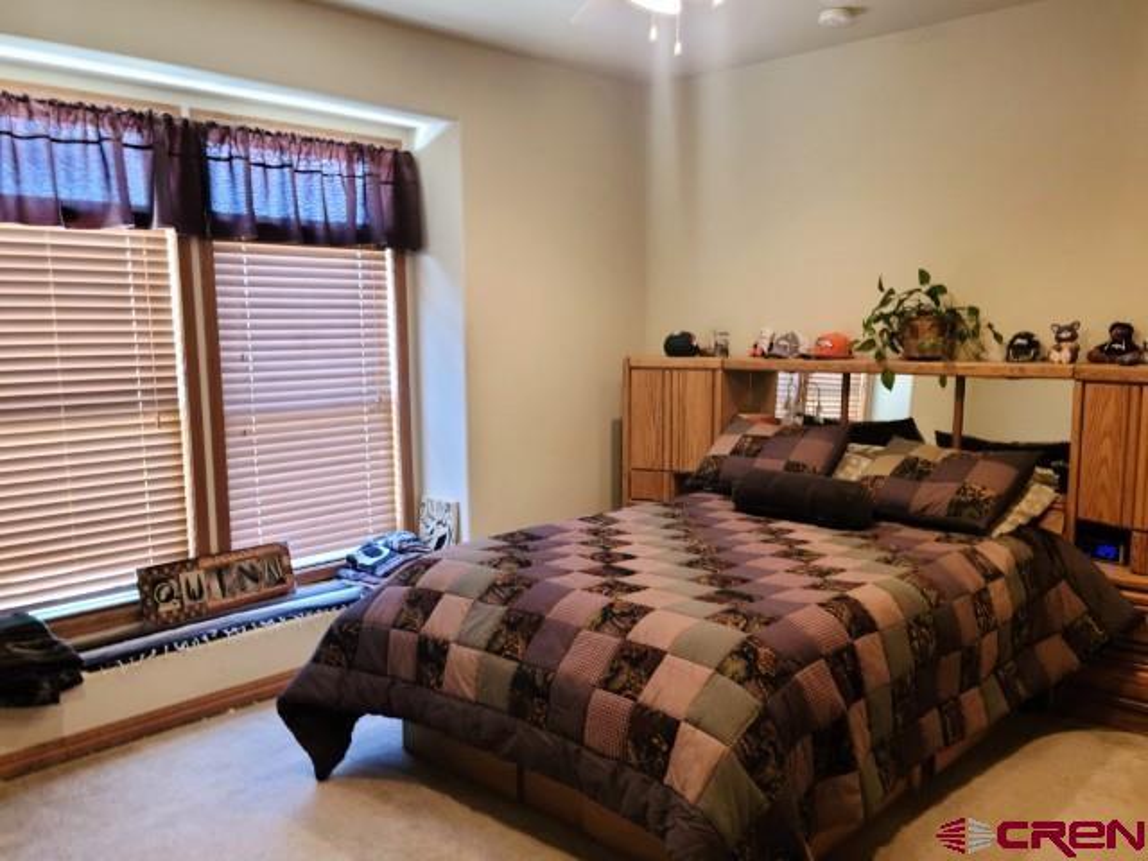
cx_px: 574
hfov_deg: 63.4
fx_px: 929
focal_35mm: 28
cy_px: 430
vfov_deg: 49.7
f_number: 2
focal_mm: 5.9
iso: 250
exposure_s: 1/39
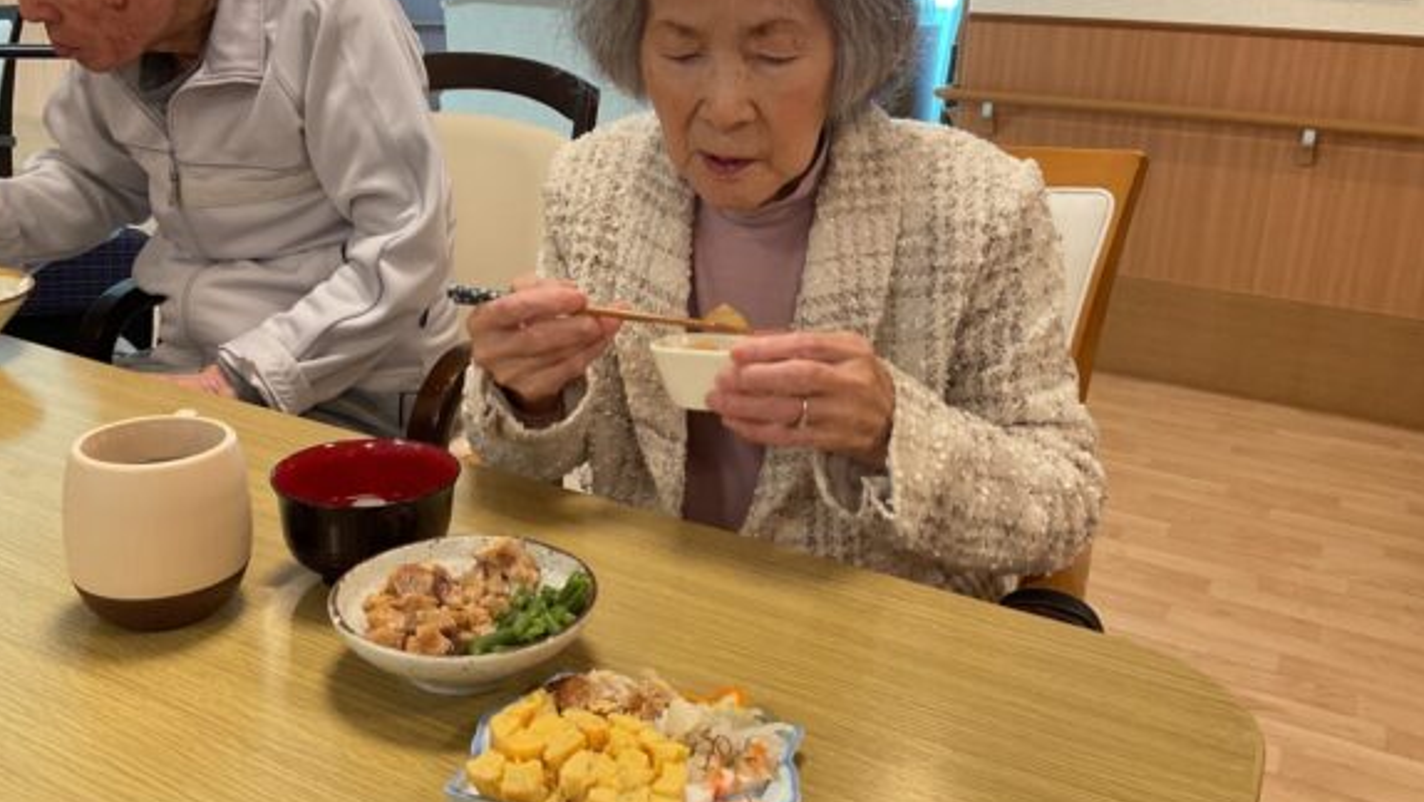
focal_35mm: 33
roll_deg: -1.4
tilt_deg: -15.3
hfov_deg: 59.5
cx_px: 685
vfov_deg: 35.5
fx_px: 1246
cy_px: 320
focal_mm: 3
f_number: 1.8
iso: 80
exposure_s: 1/50
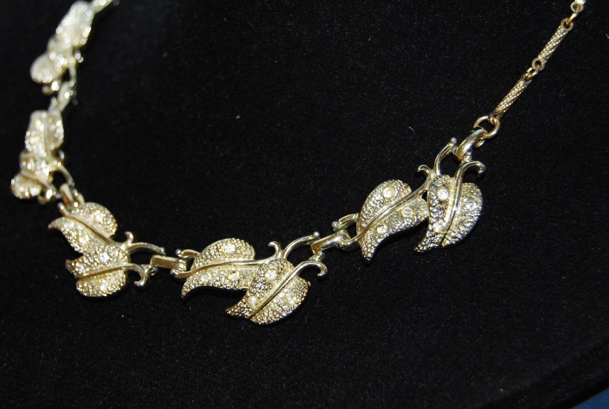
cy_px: 180
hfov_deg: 29.6
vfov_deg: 20.1
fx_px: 1153
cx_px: 258
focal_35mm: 68
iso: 200
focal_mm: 38
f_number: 4.8
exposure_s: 1/60
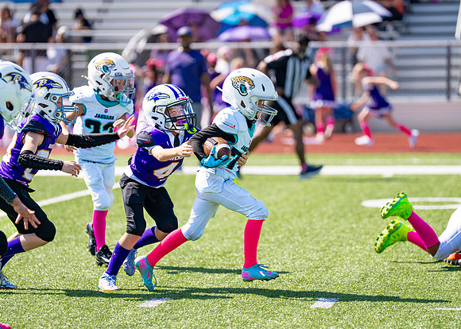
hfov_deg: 9.8
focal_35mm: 205
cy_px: 150
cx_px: 238
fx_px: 2686
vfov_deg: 7.0
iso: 100
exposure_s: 1/1250
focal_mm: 171
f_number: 2.8
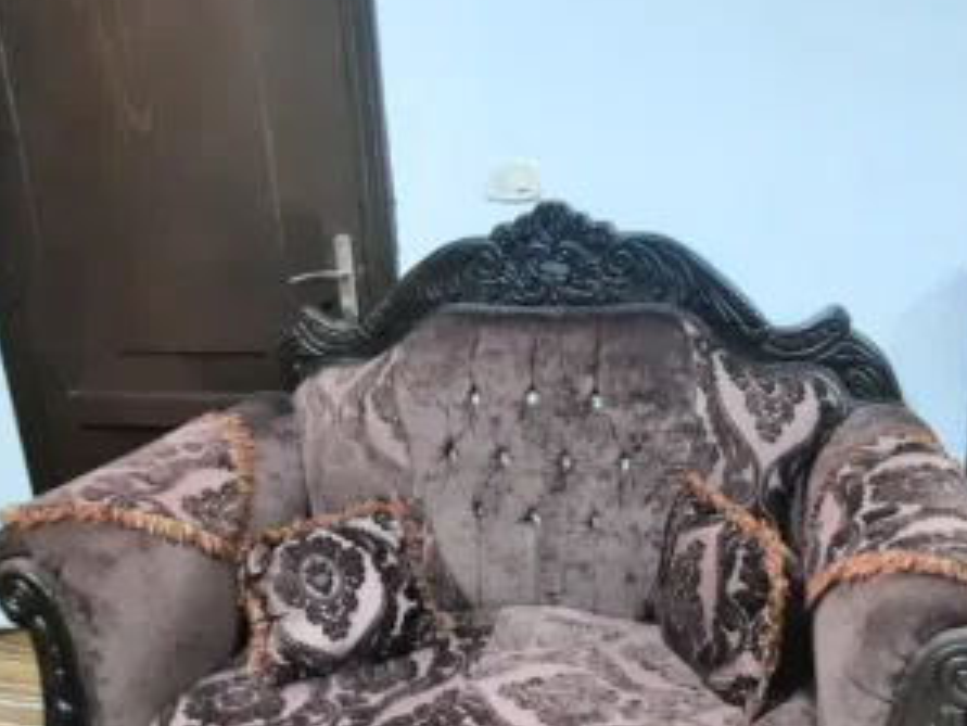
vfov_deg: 49.4
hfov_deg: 62.7
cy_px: 443
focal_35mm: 28
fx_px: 782
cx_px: 593
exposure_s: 1/33
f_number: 2.2
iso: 200
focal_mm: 1.74
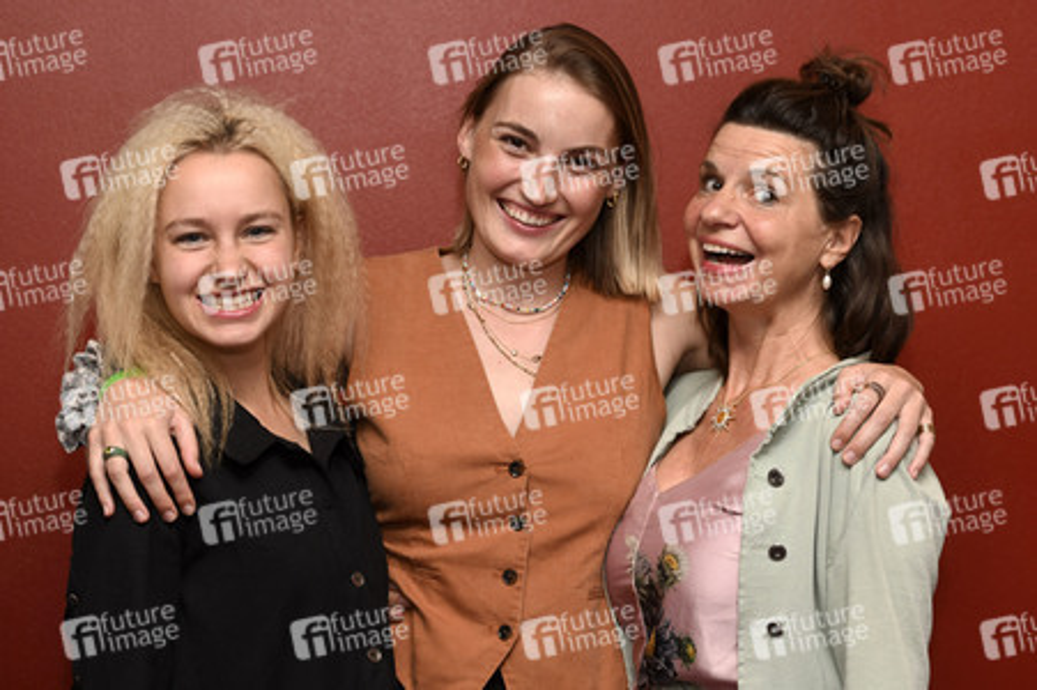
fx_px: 2015
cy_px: 345
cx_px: 518
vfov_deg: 19.4
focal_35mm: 70
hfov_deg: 28.9
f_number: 3.5
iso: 800
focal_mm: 70
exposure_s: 1/400
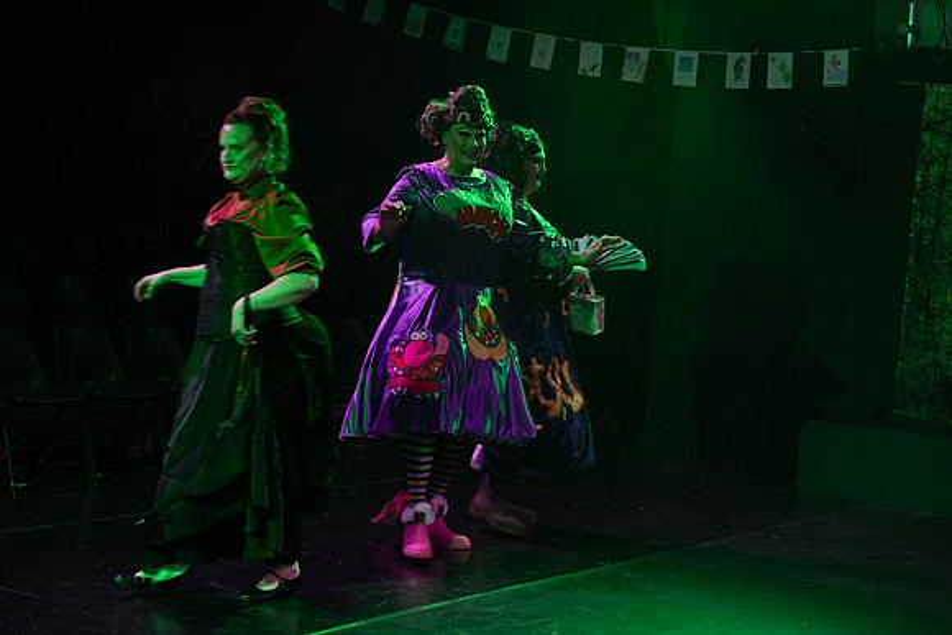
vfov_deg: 19.5
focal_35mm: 70
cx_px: 476
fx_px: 1851
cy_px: 318
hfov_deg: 28.8
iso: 1250
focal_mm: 70
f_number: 4
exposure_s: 1/60
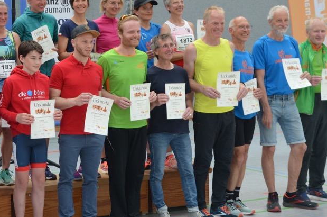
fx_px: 843
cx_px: 44
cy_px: 85
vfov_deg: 14.6
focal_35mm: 93
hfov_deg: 21.5
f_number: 5.6
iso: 400
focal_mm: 30
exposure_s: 1/125
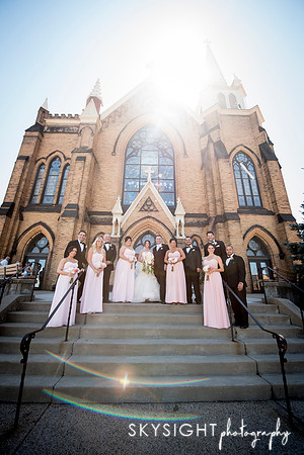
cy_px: 228
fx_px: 177
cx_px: 152
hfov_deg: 81.2
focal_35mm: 14
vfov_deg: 104.3
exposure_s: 1/1600
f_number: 4.5
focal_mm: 14
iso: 1250
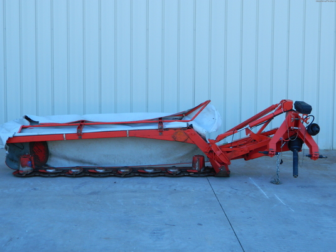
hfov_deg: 33.2
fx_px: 563
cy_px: 126
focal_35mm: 58
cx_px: 168
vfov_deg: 25.2
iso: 80
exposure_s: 1/200
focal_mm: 10.2
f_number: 3.8
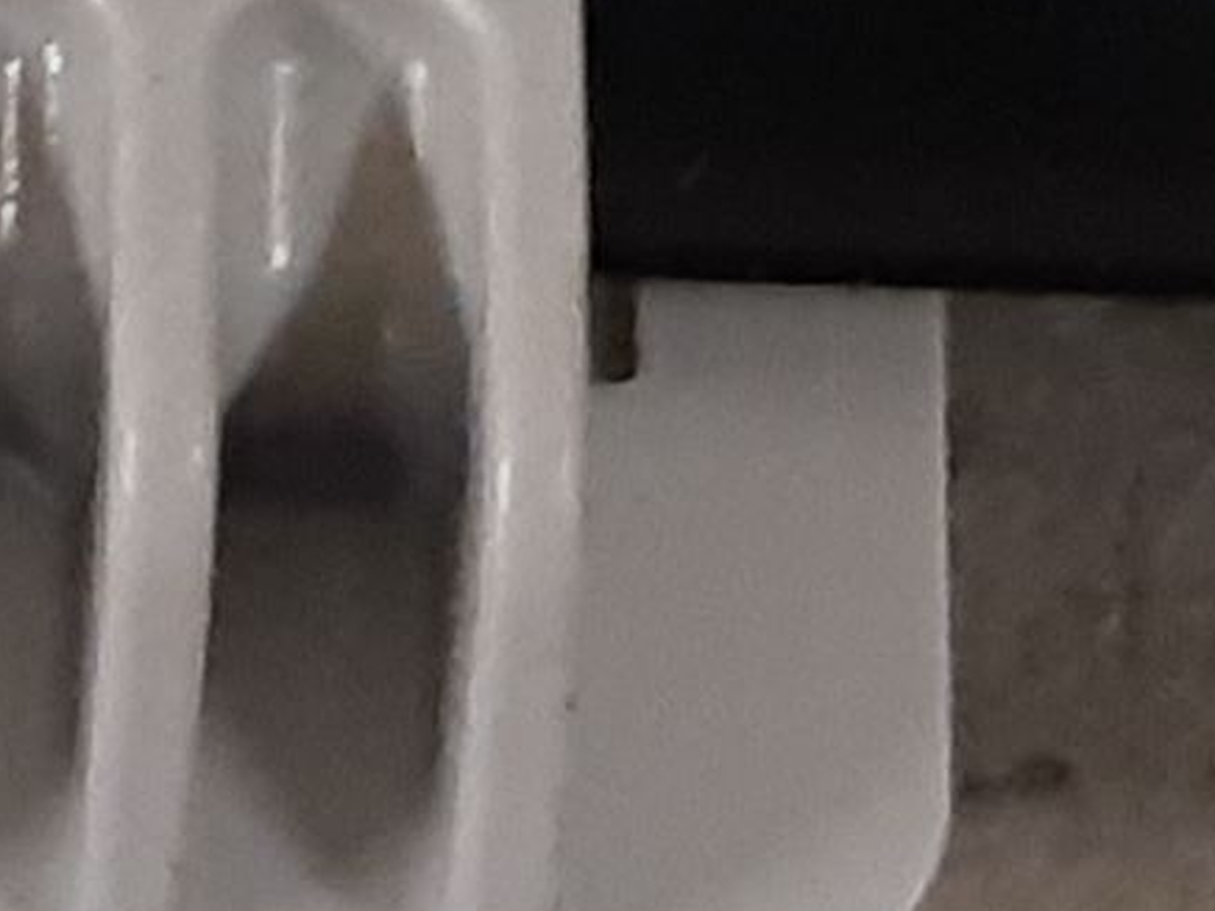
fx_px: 4282
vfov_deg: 10.7
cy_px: -1148
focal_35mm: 122
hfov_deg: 15.4
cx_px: -326
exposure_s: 1/50
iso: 160
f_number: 1.7
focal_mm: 3.93
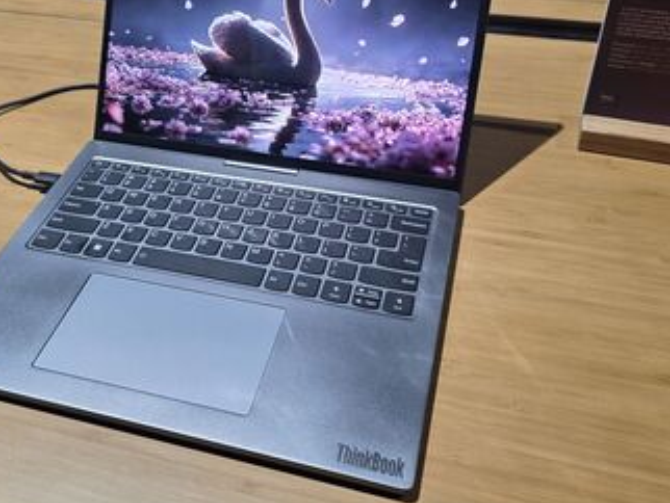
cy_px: 187
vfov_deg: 36.6
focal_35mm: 39
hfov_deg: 47.3
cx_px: 243
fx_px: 755
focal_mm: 6.3
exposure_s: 1/53
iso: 64
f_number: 1.7
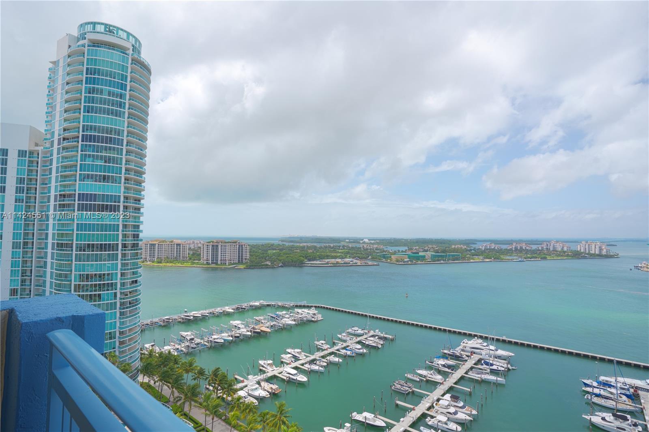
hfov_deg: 93.3
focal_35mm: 17
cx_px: 324
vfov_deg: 70.4
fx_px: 306
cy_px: 216
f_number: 10
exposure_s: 1/25
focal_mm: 17
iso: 64
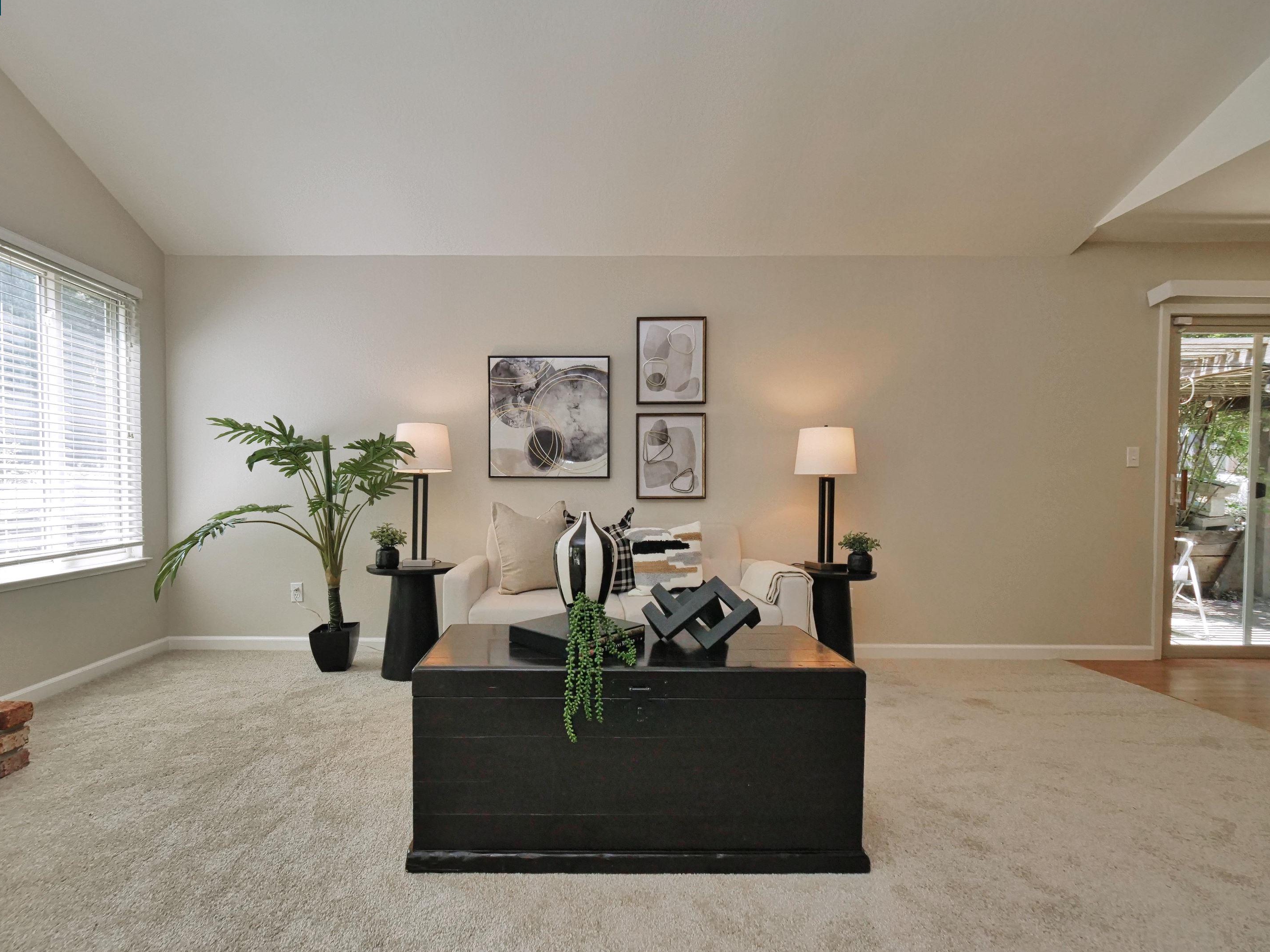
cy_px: 503
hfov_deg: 98.0
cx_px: 593
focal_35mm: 15
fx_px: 550
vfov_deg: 81.7
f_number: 5
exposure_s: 1/160
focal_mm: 7
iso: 800
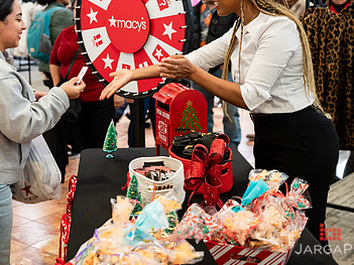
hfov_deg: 31.3
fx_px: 624
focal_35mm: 61
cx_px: 99
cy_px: 81
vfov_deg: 23.9
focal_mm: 38
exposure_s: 1/100
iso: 1000
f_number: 3.2
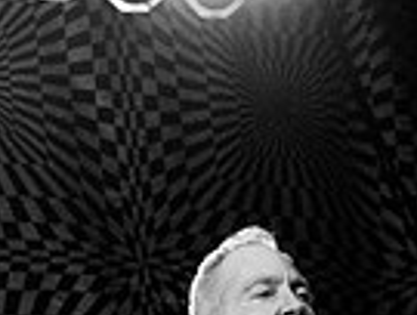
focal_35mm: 296
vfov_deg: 5.0
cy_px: 489
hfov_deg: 6.5
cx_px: 877
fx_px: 3575
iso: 800
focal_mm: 48
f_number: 3.5
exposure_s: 1/320
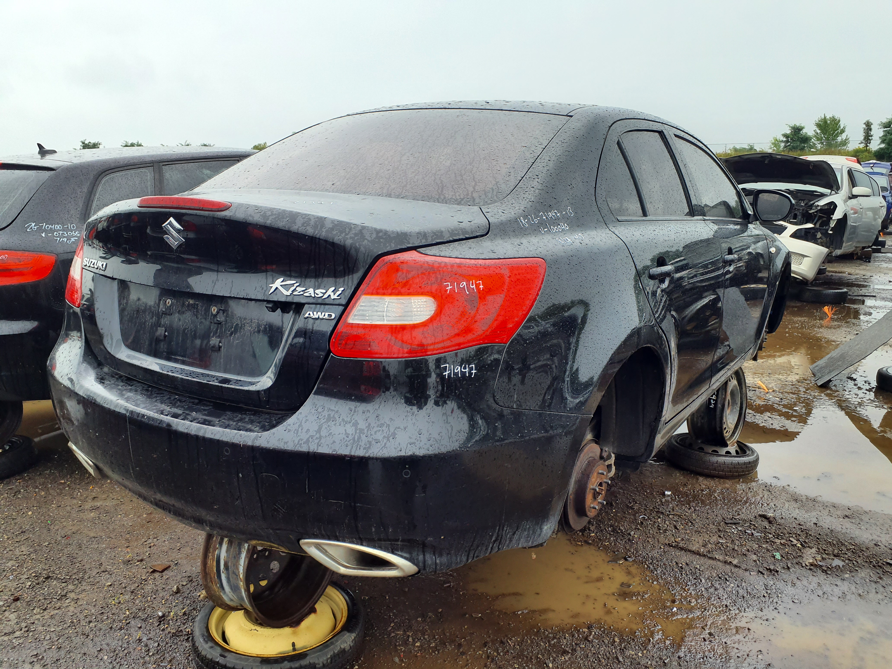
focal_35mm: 27
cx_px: 446
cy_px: 334
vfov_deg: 51.4
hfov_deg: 65.3
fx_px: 696
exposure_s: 1/406
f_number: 1.9
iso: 40
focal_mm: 3.58
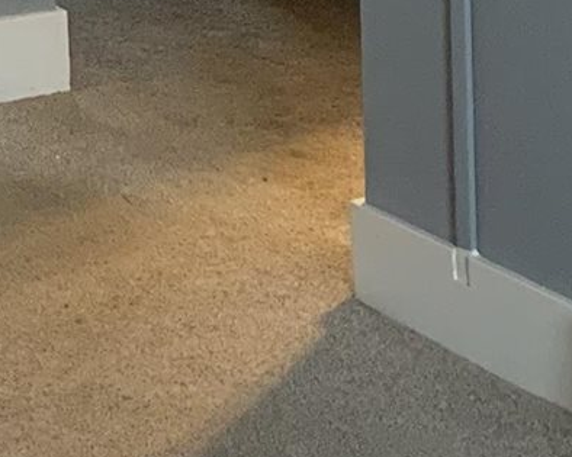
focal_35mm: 198
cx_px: -216
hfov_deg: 9.5
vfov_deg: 7.6
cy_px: -312
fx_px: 3351
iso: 320
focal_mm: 4.25
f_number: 1.8
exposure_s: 1/40
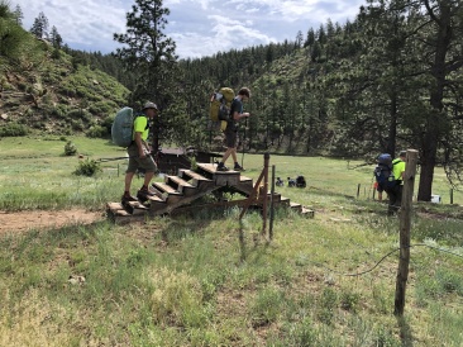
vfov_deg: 49.7
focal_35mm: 28
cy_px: 174
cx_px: 232
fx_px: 374
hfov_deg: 63.5
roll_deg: -1.4
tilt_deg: -9.5
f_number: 1.8
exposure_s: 1/917
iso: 20
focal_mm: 3.99
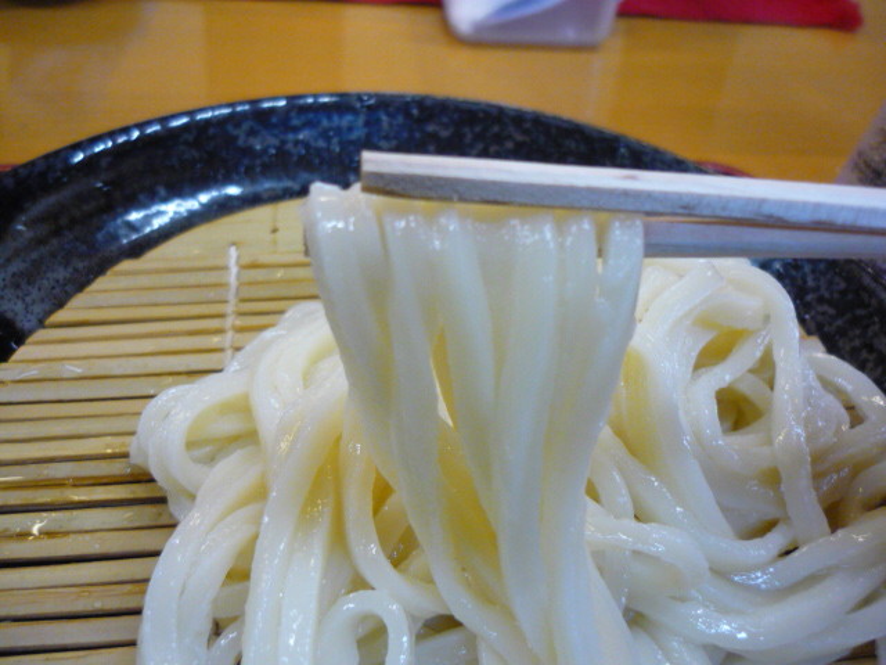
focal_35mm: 33
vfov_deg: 42.9
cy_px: 332
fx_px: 845
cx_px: 443
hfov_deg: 55.4
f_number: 2.8
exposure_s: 1/30
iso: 400
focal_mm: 5.5
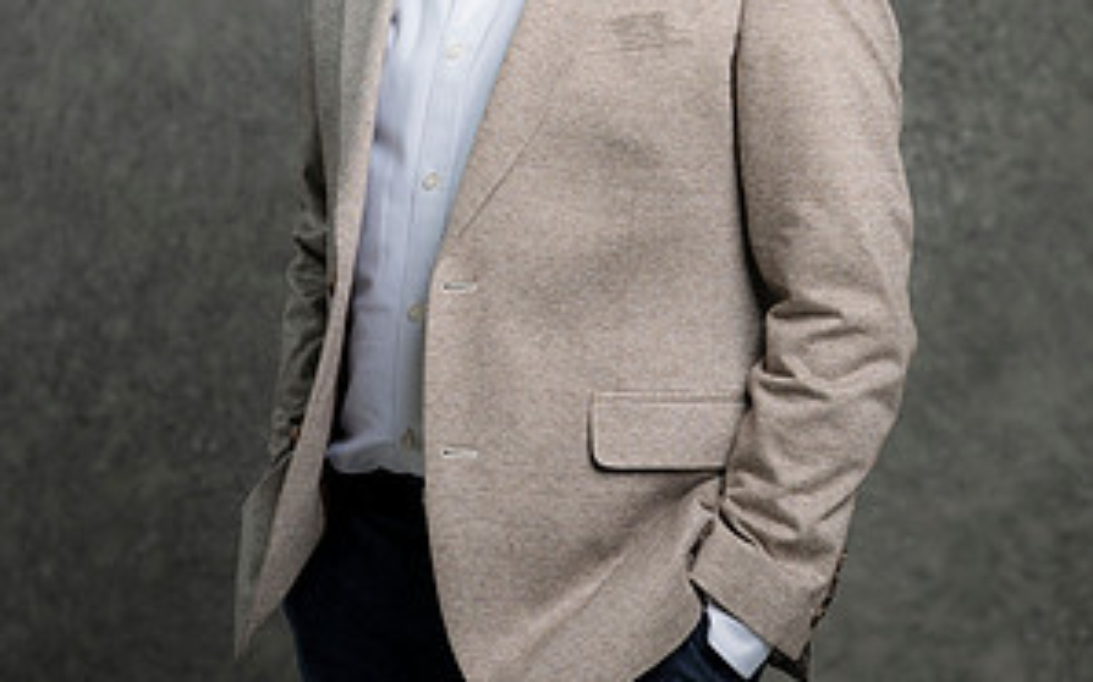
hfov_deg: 16.0
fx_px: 3901
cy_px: 110
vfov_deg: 10.0
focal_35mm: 131
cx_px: 546
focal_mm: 85
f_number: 5
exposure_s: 1/200
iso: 125
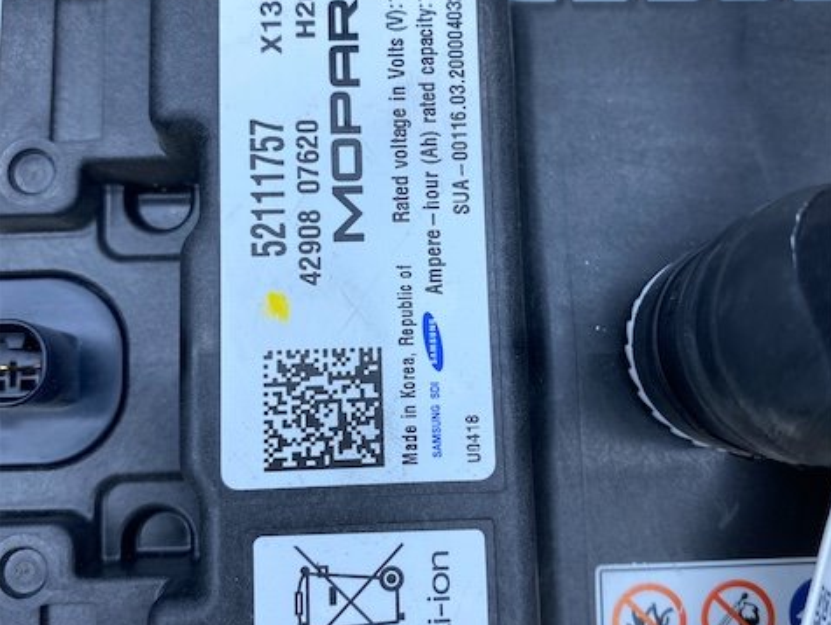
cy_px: 282
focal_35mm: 35
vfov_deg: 40.7
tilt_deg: -81.8
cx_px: 418
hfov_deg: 52.6
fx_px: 841
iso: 32
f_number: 1.8
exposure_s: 1/858
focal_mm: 4.25
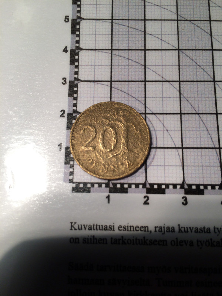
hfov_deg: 48.2
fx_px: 248
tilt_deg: -78.9
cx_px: 111
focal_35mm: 29
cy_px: 148
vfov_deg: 61.7
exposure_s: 1/100
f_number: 2.2
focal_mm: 4.15
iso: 50
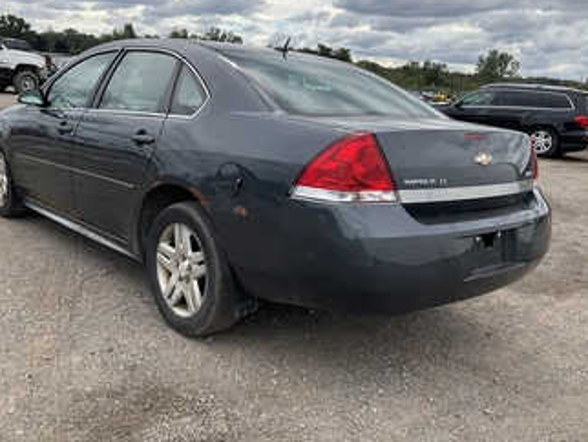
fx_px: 612
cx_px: 289
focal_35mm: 36
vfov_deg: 39.7
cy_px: 205
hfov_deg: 51.3
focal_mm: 3
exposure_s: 1/1076
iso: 25
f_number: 1.8
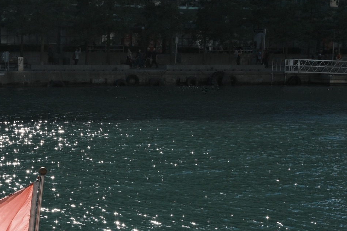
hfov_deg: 29.2
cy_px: 204
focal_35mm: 66
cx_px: 32
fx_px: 636
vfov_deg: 20.2
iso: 1000
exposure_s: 1/2500
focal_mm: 23
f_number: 9
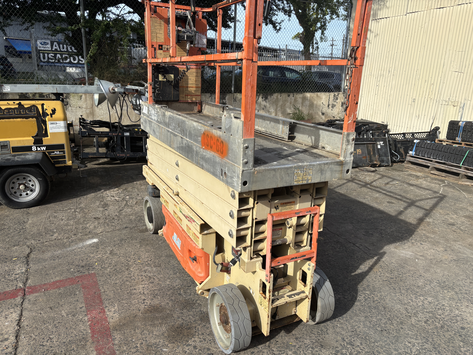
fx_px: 355
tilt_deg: -14.6
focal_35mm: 26
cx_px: 236
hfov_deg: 67.3
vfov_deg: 53.1
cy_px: 178
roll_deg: -2.7
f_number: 1.6
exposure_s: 1/2571
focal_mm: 5.96
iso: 50
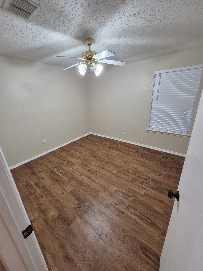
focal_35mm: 13
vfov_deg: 106.2
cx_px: 102
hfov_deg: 89.9
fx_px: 102
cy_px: 136
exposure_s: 1/60
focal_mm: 1.74
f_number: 2.2
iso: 100
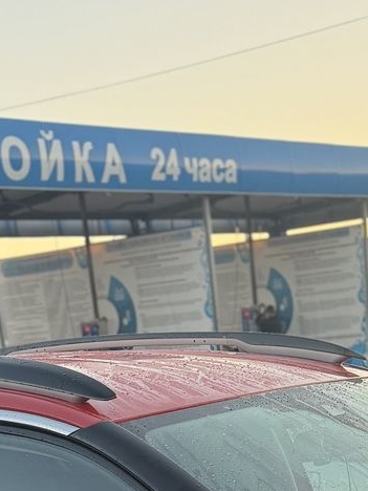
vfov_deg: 20.0
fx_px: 1162
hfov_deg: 17.9
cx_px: 250
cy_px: 771
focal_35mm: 82
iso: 100
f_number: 1.78
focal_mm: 6.76
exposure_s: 1/262
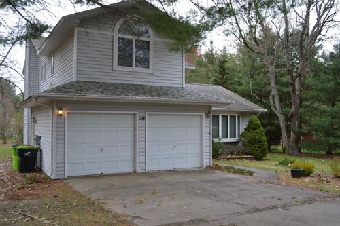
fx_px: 326
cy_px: 113
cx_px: 170
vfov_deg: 38.3
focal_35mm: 34
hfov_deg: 55.1
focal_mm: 23
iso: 280
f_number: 5.6
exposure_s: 1/125
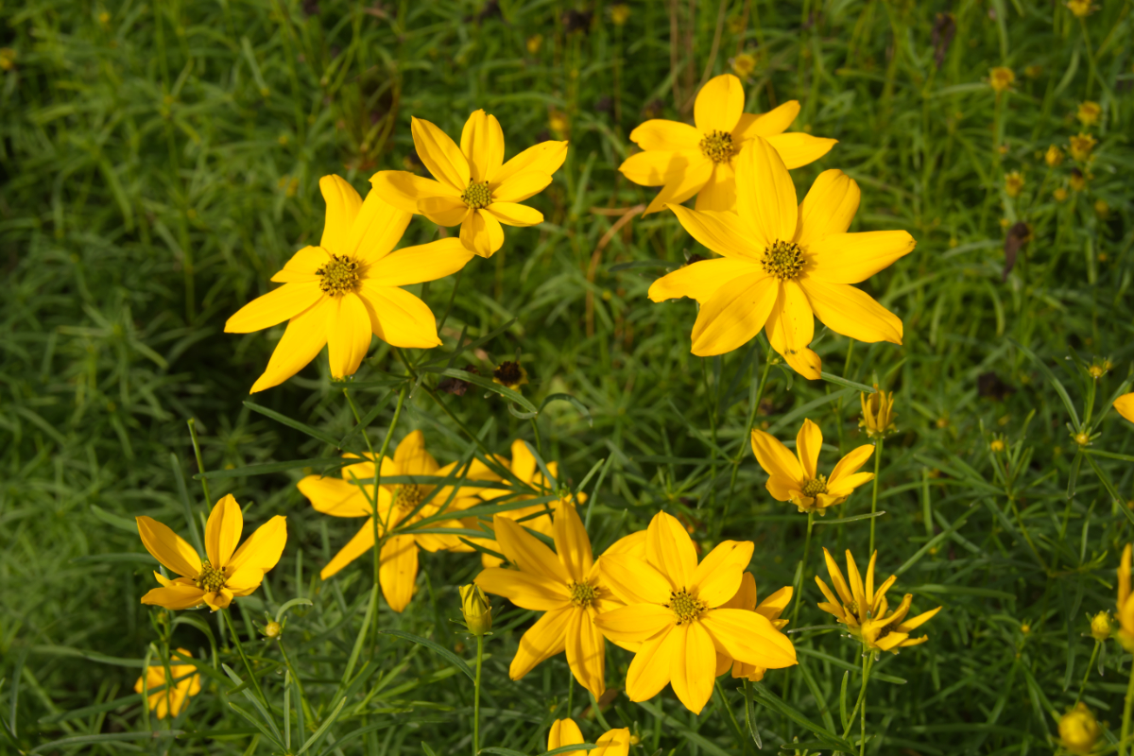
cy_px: 378
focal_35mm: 68
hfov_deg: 29.9
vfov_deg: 20.2
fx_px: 2126
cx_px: 567
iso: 100
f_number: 13
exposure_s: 1/100
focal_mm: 45
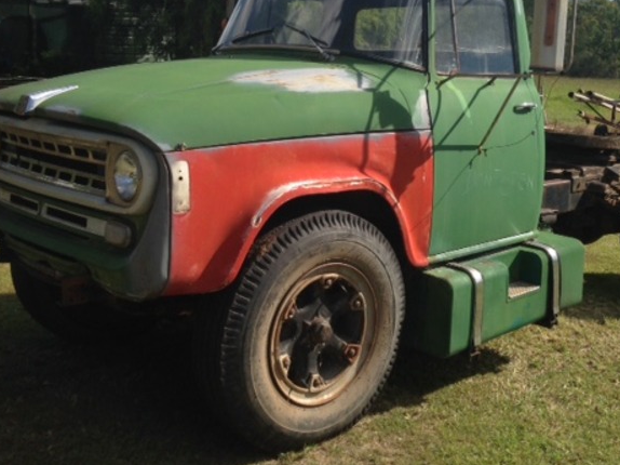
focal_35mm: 46
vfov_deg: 31.2
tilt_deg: -5.0
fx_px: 824
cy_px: 145
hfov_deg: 41.1
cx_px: 358
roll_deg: -4.0
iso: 50
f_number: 2.4
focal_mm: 4.12
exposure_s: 1/1427
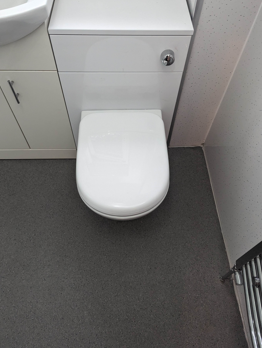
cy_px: 175
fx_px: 262
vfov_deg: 67.2
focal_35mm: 26
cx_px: 130
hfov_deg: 53.2
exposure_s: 1/100
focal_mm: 6.81
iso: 902
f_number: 1.85
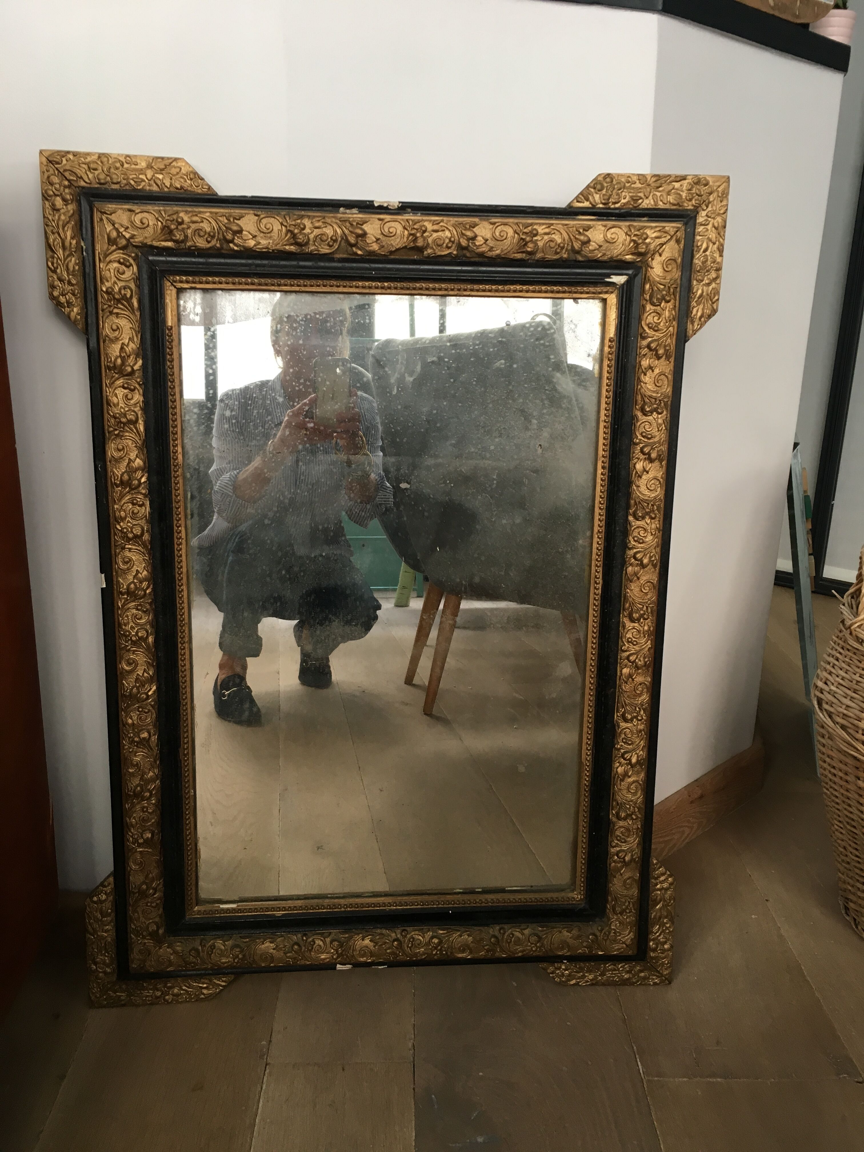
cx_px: 432
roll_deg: -2.2
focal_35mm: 29
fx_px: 965
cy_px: 576
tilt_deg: -17.5
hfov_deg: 48.2
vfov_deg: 61.7
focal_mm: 4.15
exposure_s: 1/33
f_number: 2.2
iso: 64
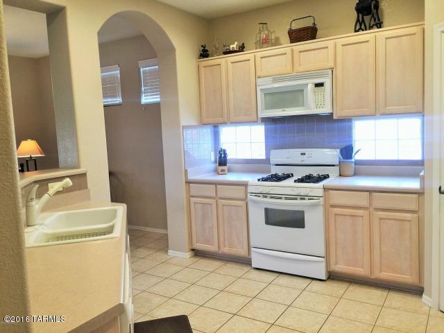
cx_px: 222
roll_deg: +2.5
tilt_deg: -5.7
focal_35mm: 29
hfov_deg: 61.7
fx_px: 372
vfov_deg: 48.2
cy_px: 166
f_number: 2.2
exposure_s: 1/30
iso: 40
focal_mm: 4.15
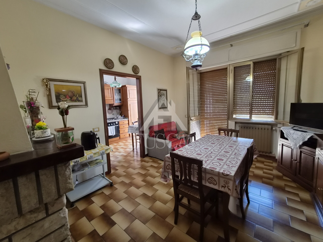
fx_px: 121
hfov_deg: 106.2
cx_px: 162
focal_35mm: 13
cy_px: 121
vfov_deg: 89.9
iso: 320
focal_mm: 2.2
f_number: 2.2
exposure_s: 1/50
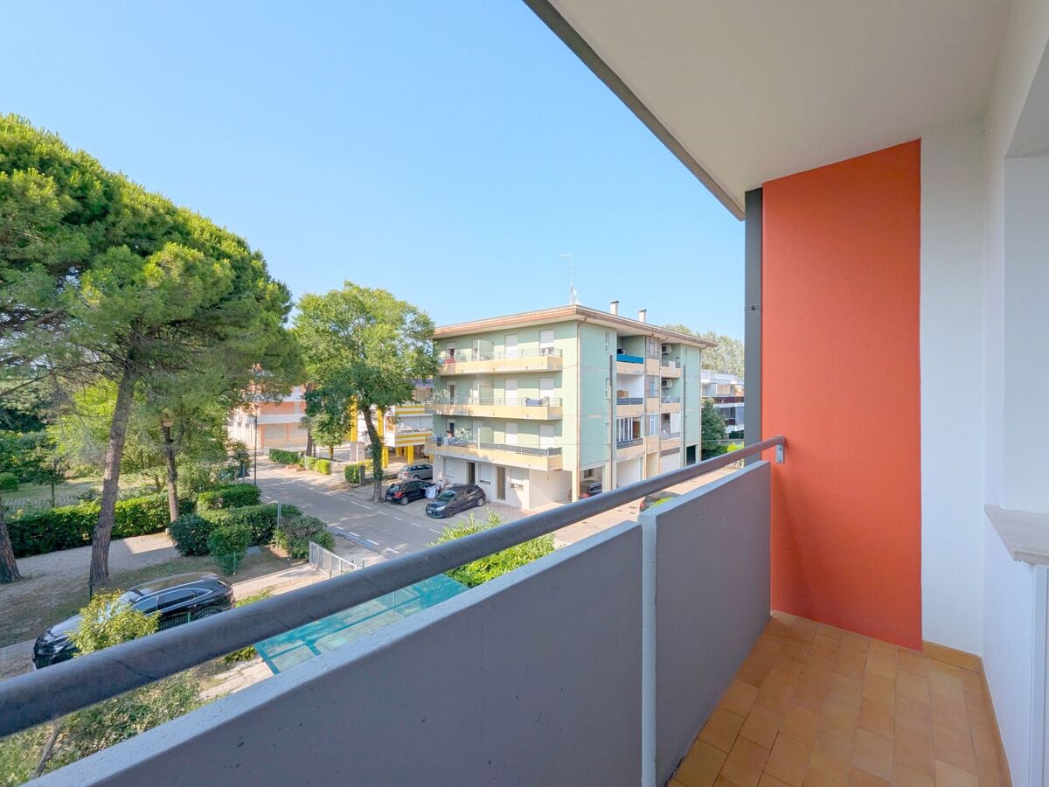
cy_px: 394
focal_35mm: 13
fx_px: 394
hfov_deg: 106.2
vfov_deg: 89.9
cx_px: 524
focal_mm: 1.95
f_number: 2.2
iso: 43
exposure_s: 1/1089
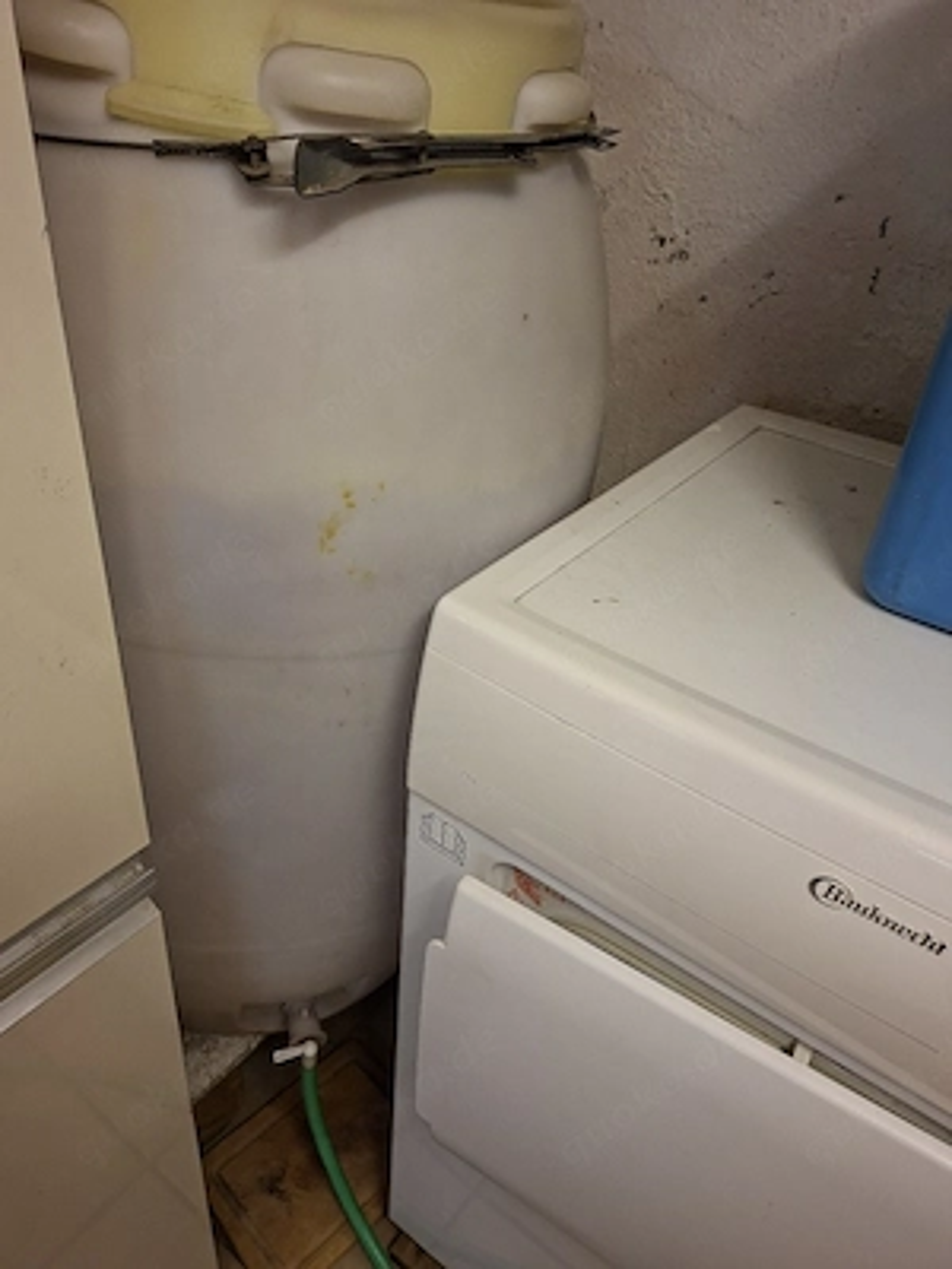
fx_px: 843
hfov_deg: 58.9
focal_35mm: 23
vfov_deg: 73.9
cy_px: 634
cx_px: 476
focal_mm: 5.54
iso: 250
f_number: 1.8
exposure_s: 1/50
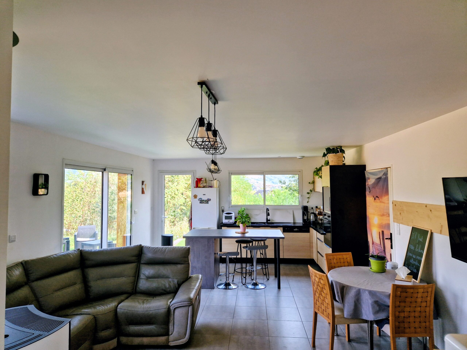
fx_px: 310
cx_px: 234
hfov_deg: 73.9
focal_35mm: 23
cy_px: 175
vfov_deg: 58.9
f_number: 1.8
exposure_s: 1/180
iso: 50
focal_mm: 5.4
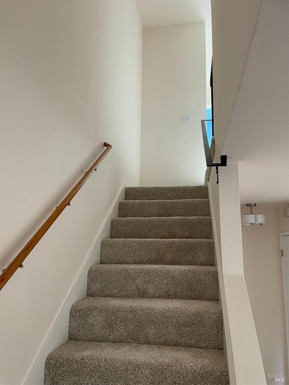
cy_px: 192
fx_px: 289
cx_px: 144
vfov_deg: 67.3
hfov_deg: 53.1
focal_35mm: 26
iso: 125
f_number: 1.6
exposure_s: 1/60
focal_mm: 4.2
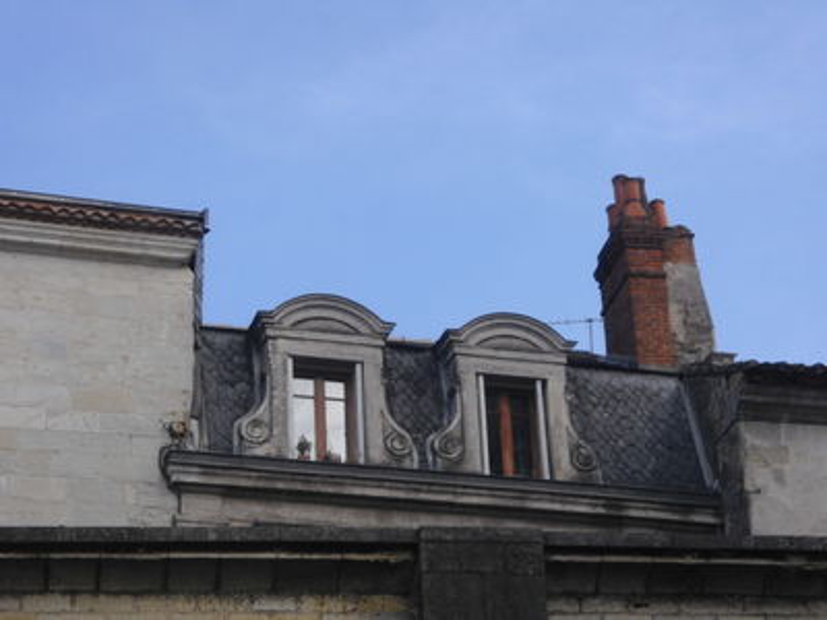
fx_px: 2270
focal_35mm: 95
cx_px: 414
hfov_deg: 20.7
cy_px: 310
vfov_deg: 15.6
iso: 64
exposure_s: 1/250
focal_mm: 15.81
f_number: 5.4
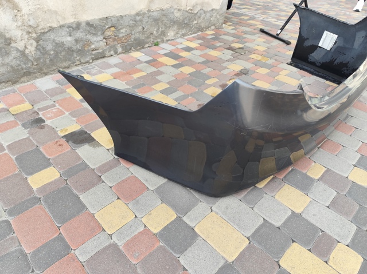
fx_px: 244
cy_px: 137
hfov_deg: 74.0
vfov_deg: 58.8
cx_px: 184
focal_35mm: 23
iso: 64
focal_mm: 6.19
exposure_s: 1/100
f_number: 1.65
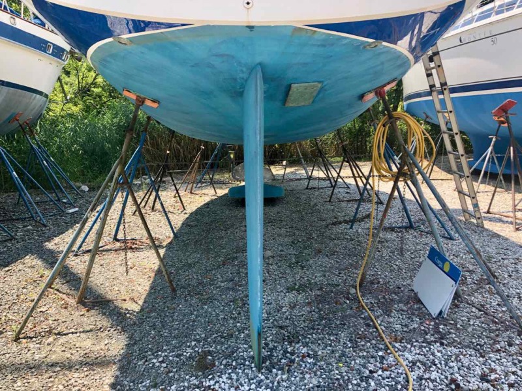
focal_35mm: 28
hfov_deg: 63.4
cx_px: 261
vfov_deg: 49.7
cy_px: 196
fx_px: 422
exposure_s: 1/457
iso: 20
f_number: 1.8
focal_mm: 3.99
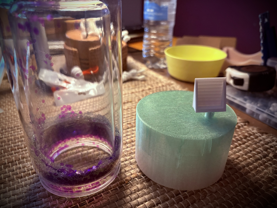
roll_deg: -1.3
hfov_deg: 67.3
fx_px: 208
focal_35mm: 26
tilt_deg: -27.2
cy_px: 104
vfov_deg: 53.1
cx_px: 138
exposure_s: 1/40
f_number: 1.6
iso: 640
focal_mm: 5.96
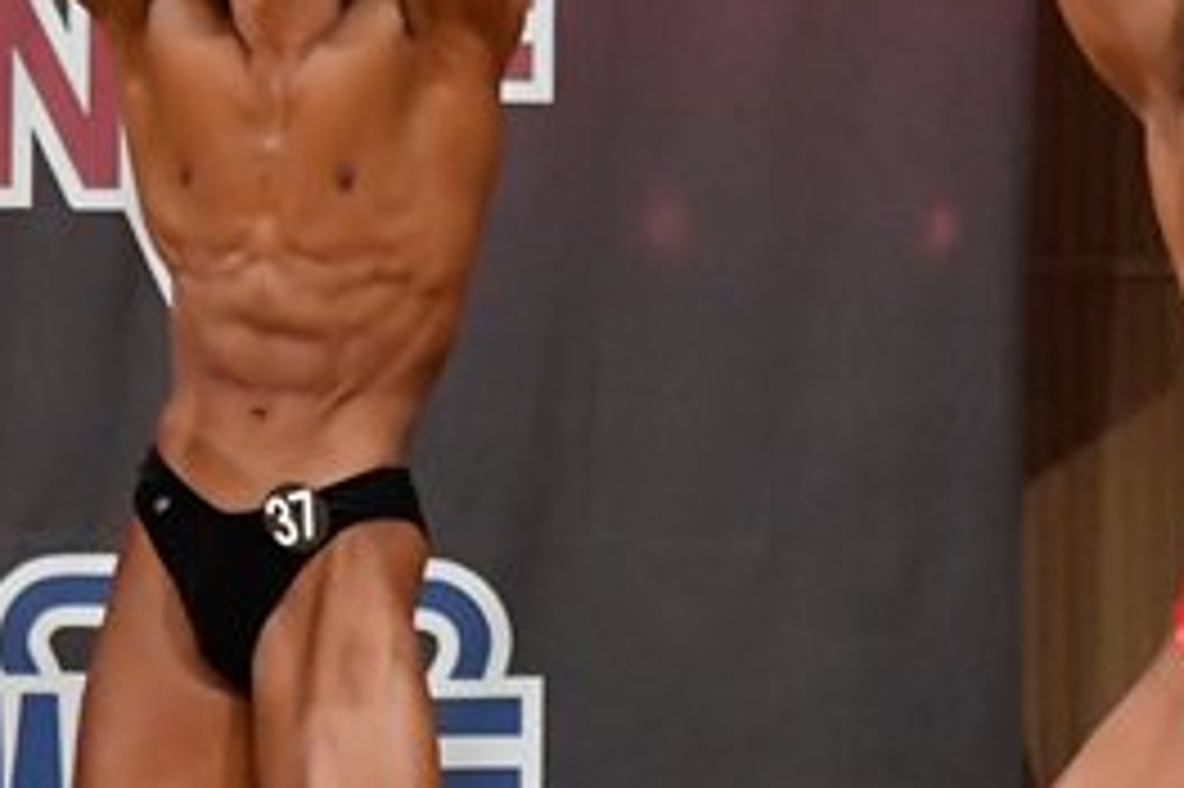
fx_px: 24683
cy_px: 675
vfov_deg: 1.8
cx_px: 101
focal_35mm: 751
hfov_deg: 2.7
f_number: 5.6
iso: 11400
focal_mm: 170
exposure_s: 1/400
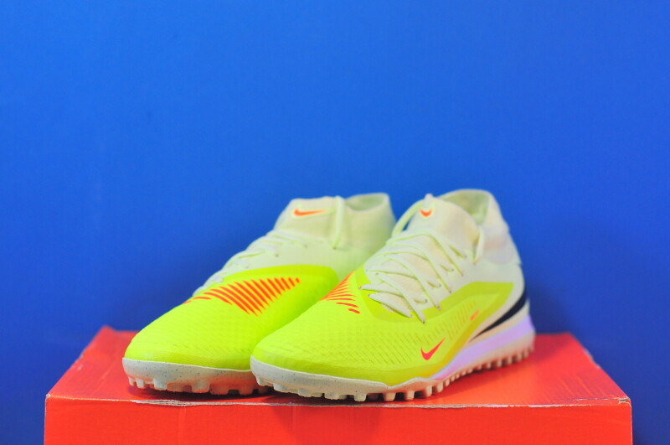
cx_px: 335
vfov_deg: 18.1
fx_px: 1394
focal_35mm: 75
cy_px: 222
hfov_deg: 27.0
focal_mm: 50
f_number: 2.8
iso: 250
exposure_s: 1/320
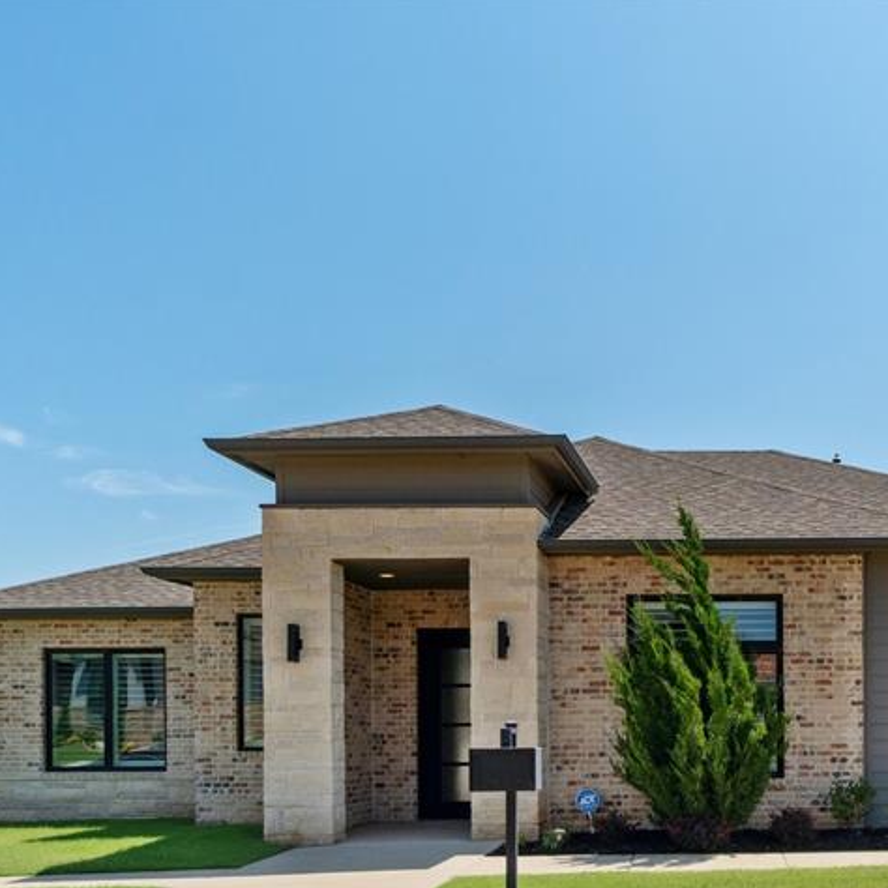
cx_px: 801
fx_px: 958
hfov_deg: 45.1
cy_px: 633
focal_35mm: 33
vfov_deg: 48.4
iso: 100
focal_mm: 12
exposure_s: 1/500
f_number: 8
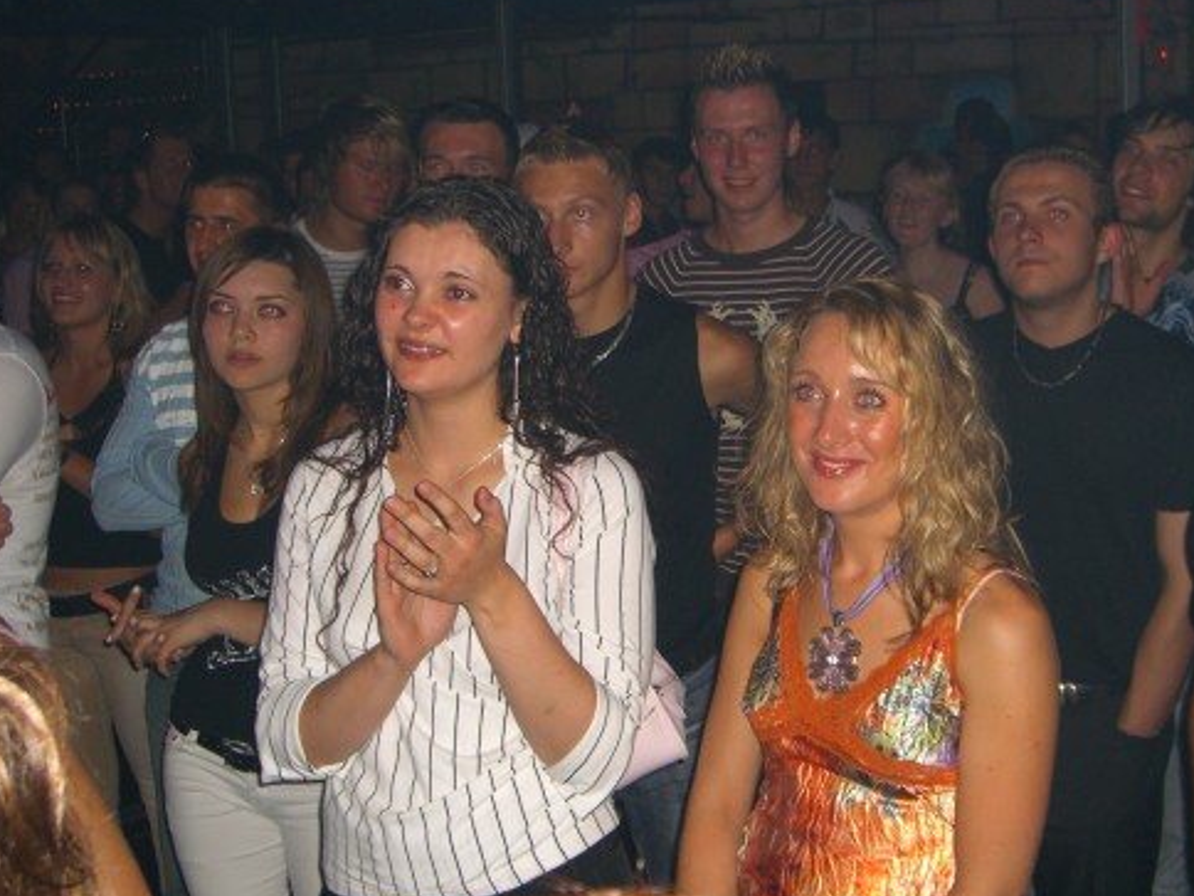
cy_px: 365
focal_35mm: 57
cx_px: 683
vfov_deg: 25.6
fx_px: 1966
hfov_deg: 33.7
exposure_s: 1/60
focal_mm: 9.5
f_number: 3.1
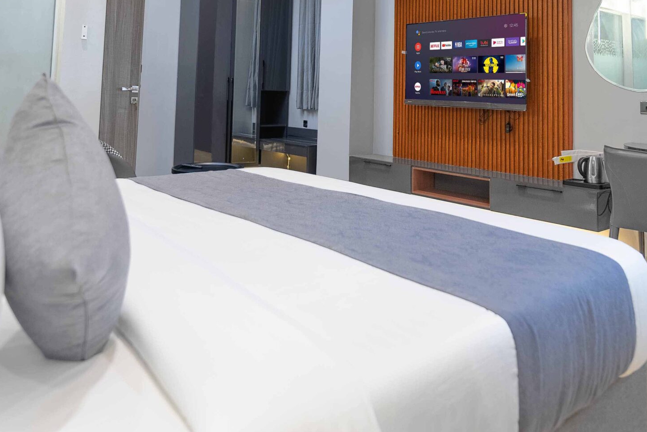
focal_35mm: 30
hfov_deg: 61.8
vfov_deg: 40.8
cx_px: 344
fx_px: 539
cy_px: 57
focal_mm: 17
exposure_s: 1/13
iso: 400
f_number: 2.8
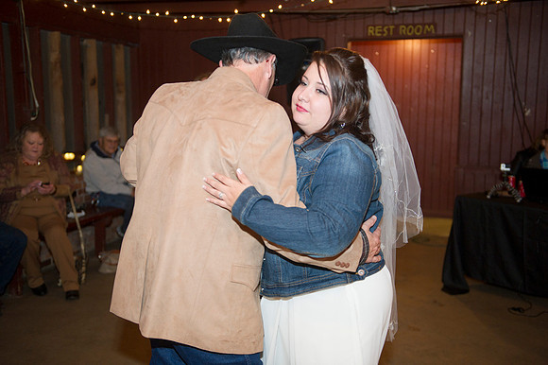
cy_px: 182
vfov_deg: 33.4
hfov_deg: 48.5
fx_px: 609
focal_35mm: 40
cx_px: 274
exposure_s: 1/80
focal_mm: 40
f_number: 2.8
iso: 1250
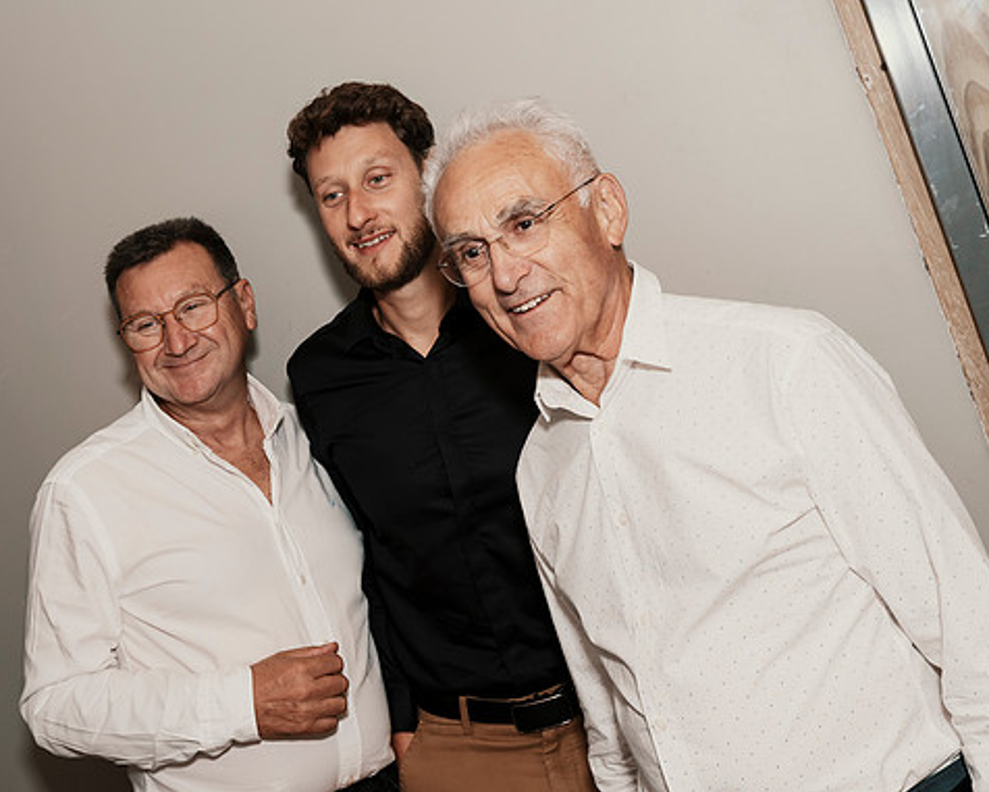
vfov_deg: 32.7
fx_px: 1347
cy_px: 336
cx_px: 355
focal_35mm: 46
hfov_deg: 40.0
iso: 800
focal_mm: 35
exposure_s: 1/200
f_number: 6.3
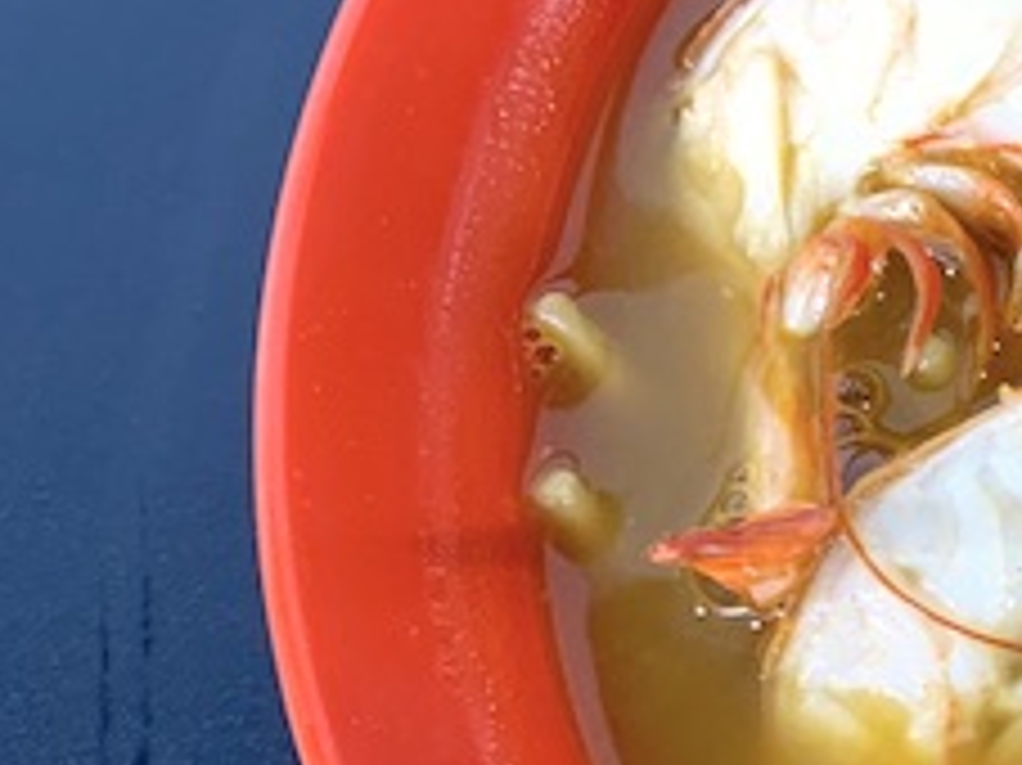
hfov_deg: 19.4
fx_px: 2538
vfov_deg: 17.1
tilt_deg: -67.8
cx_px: 1603
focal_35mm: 86
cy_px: 466
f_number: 1.8
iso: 200
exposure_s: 1/60
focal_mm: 4.25
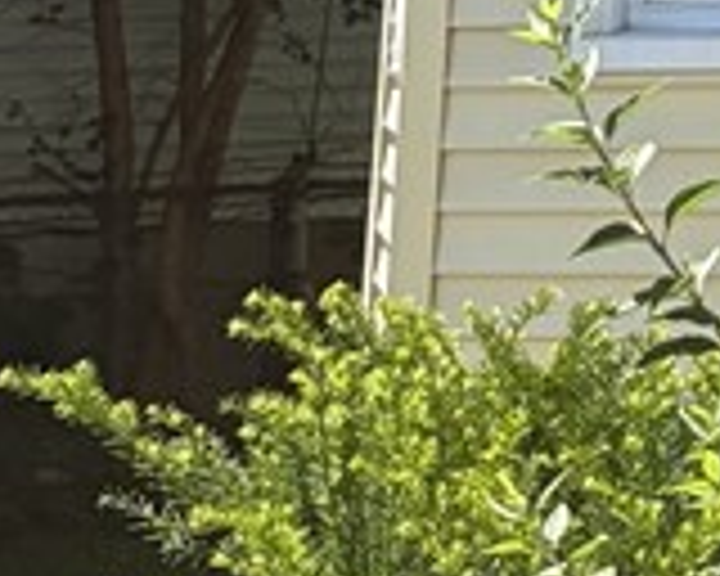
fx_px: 5199
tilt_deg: +16.5
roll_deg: +0.7
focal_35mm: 244
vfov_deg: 5.7
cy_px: -1530
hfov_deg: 7.0
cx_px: 2223
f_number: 1.6
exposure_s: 1/1848
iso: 64
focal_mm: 5.96
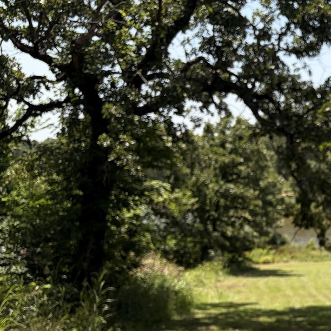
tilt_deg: -8.2
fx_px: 671
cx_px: 429
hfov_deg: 24.3
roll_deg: -1.5
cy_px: 273
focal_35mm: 62
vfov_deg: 27.1
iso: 50
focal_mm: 5.96
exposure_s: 1/2141
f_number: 1.6
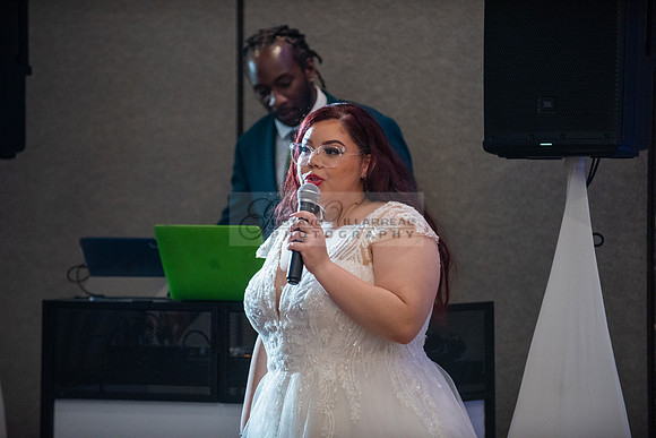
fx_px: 3645
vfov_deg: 6.9
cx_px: 328
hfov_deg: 10.3
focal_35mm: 200
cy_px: 219
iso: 2000
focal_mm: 200
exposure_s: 1/125
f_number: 2.8
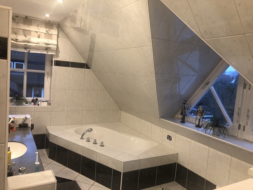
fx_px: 205
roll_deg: -4.6
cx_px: 126
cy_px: 95
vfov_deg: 49.7
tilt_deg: -5.4
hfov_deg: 63.4
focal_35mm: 28
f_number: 1.8
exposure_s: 1/17
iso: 50
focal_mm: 3.99
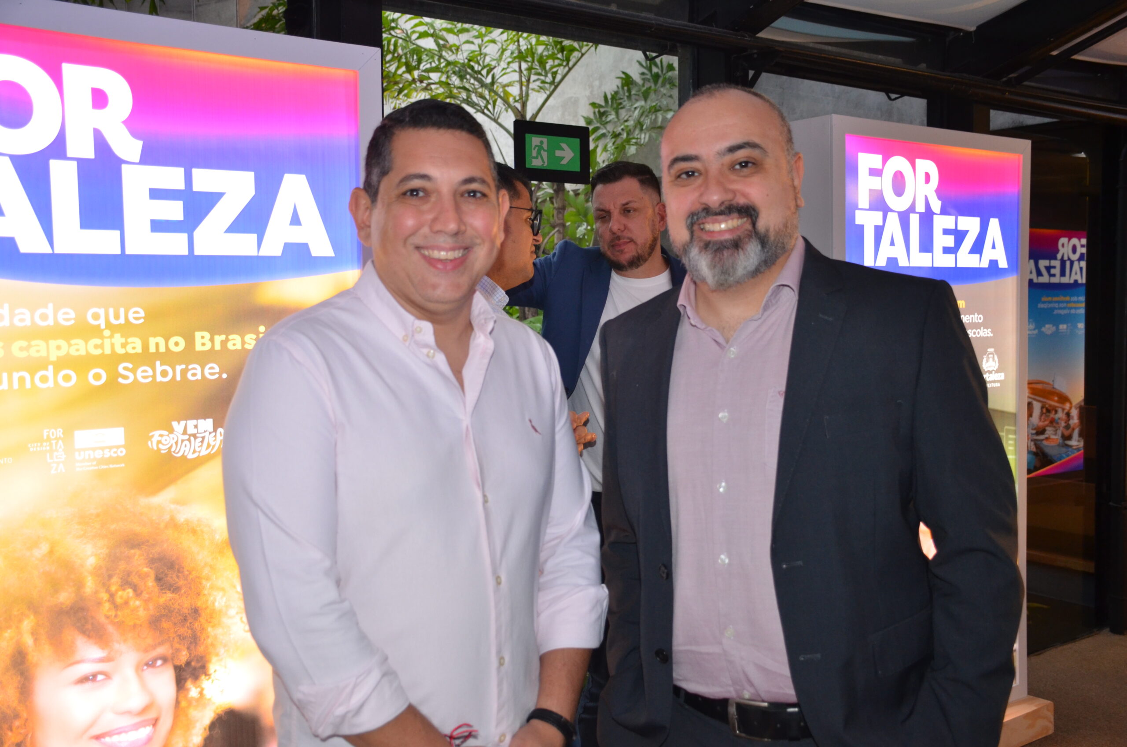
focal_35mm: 36
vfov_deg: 36.7
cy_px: 374
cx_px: 564
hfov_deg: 53.2
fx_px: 1125
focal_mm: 24
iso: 800
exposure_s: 1/60
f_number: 3.8
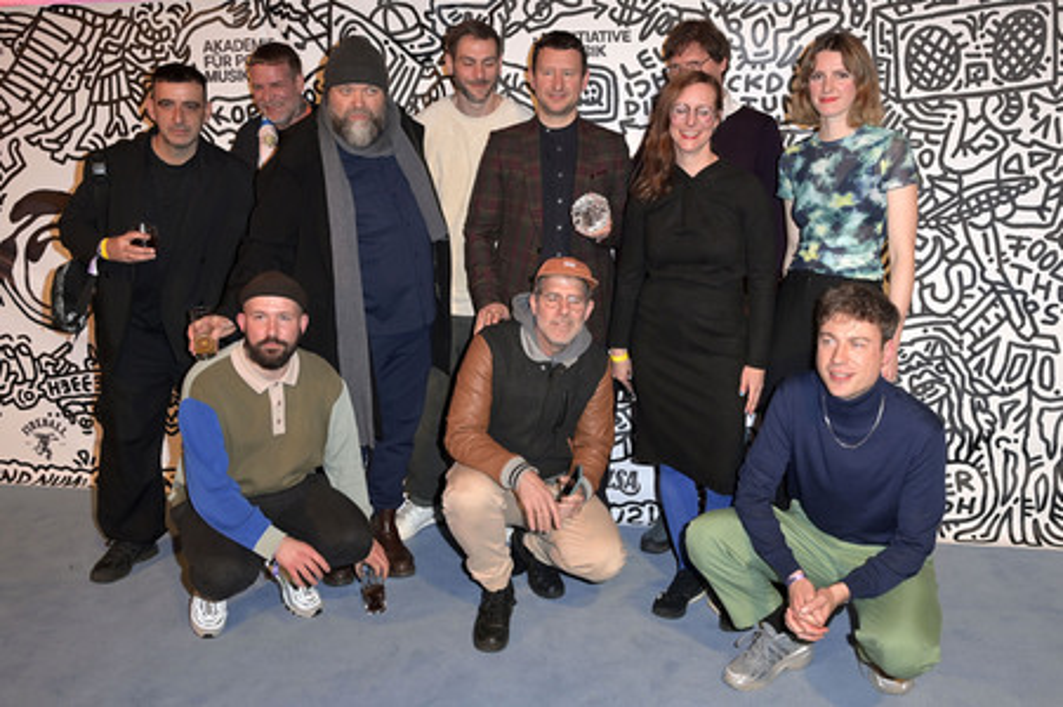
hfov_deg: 60.3
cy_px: 354
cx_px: 532
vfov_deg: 42.3
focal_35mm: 31
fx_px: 915
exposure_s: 1/160
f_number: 5
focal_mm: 31
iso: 1600
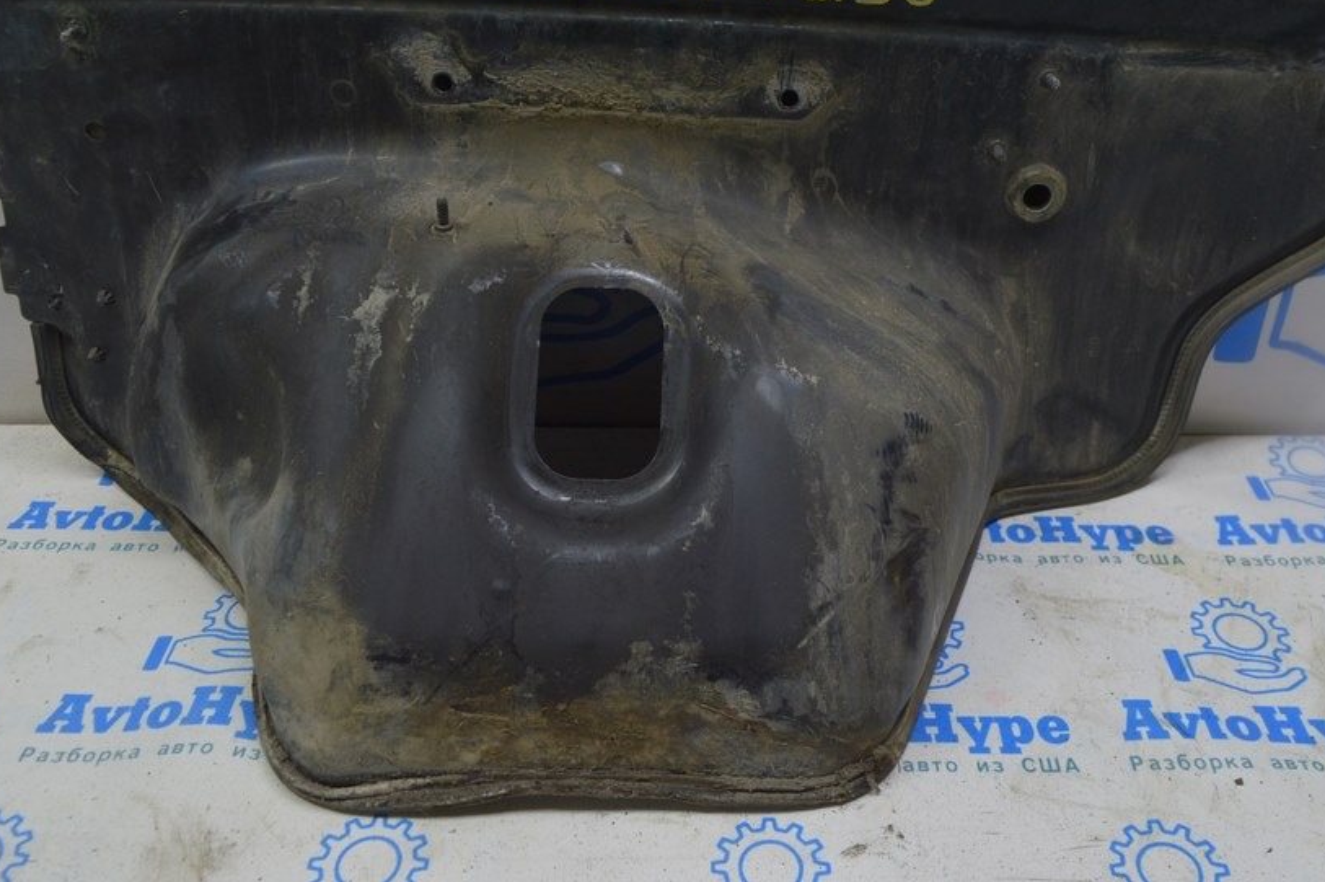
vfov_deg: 38.6
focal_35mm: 34
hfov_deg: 55.8
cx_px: 709
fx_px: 1251
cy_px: 329
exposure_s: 1/25
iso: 400
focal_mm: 18
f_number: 5.6
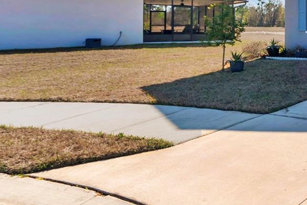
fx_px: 299
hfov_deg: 34.6
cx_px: 412
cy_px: 20
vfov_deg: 35.5
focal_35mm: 35
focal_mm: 8.5
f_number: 10
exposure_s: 1/200
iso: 100
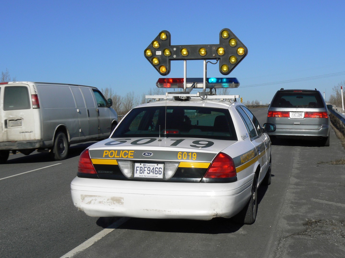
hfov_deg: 34.3
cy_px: 129
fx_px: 558
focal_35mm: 56
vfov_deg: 26.1
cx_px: 172
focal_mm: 9.3
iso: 80
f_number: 7.1
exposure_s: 1/400
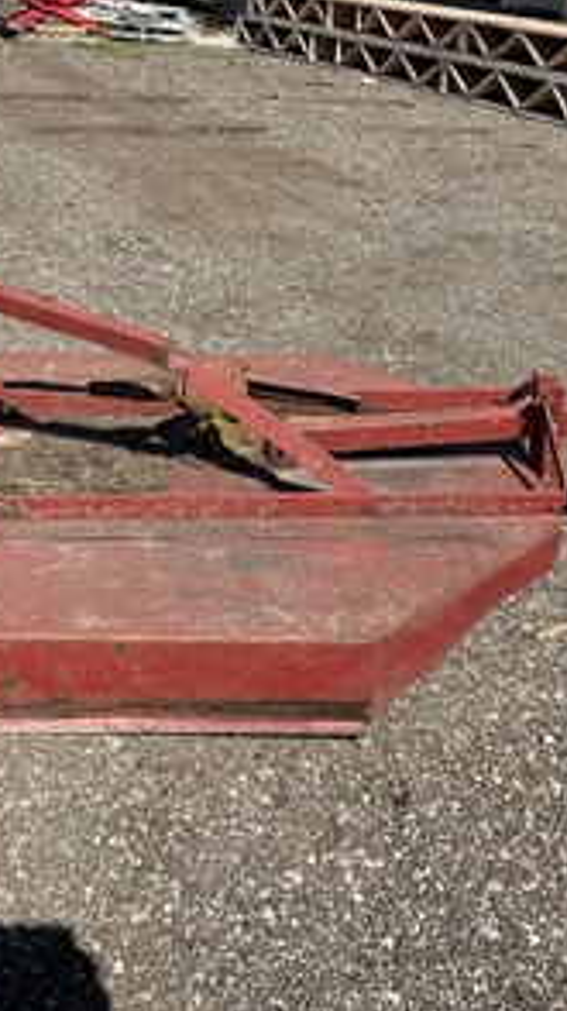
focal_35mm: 43
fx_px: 1151
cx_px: 251
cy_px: 499
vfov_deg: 47.4
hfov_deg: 27.6
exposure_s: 1/1577
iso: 25
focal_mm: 3
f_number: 1.8
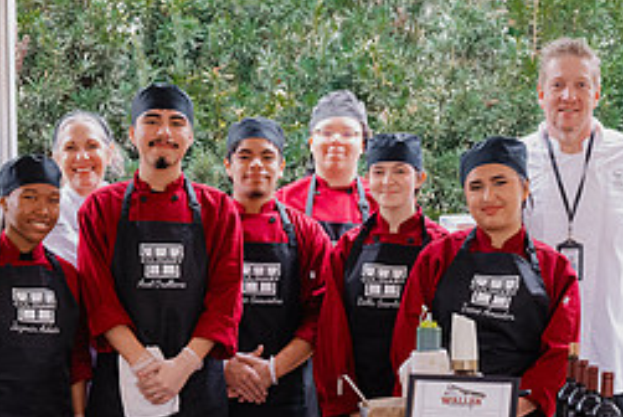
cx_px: 223
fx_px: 1559
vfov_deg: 15.0
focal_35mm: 90
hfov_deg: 22.5
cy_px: 391
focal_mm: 39
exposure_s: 1/200
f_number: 5.6
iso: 4000
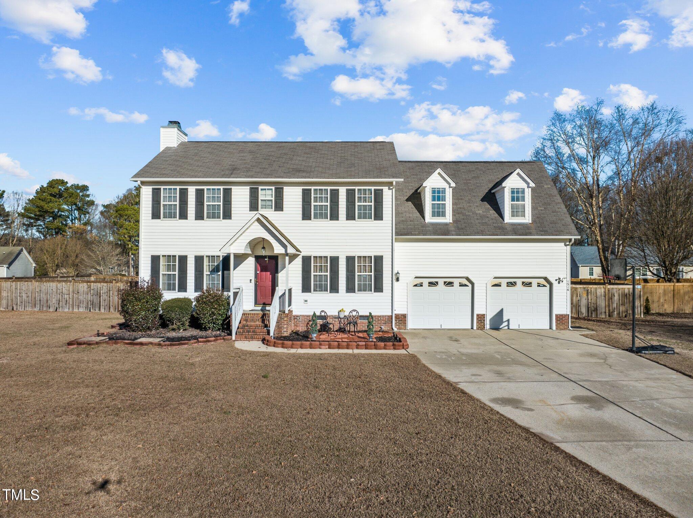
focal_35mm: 24
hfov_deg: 71.6
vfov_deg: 56.8
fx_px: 480
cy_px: 259
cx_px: 346
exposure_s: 1/3200
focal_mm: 12.29
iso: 140
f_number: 2.8
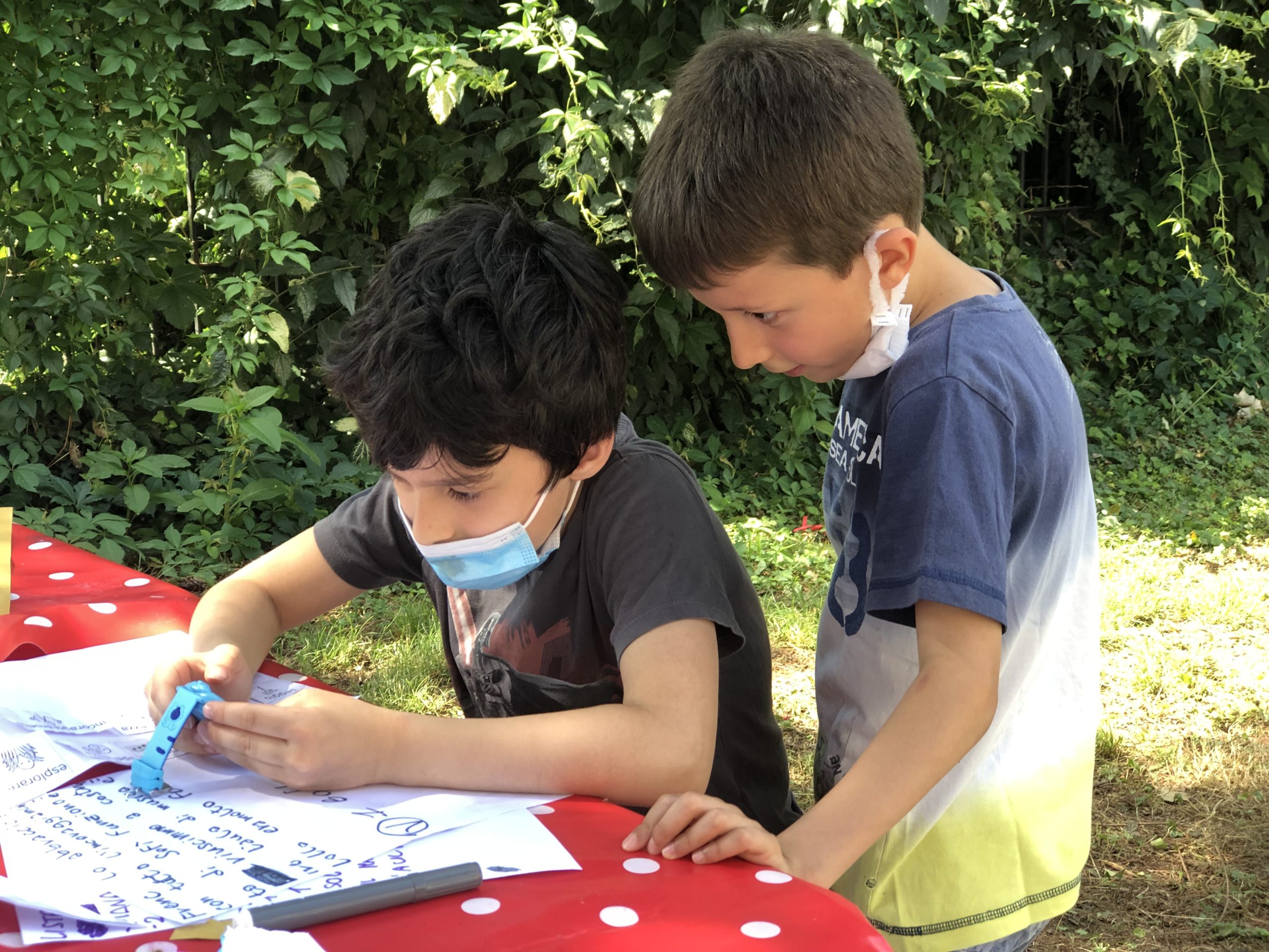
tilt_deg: -12.6
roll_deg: +1.4
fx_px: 2090
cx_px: 634
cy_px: 476
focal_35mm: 57
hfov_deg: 33.8
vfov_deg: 25.7
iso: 50
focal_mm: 6.6
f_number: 2.8
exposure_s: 1/120
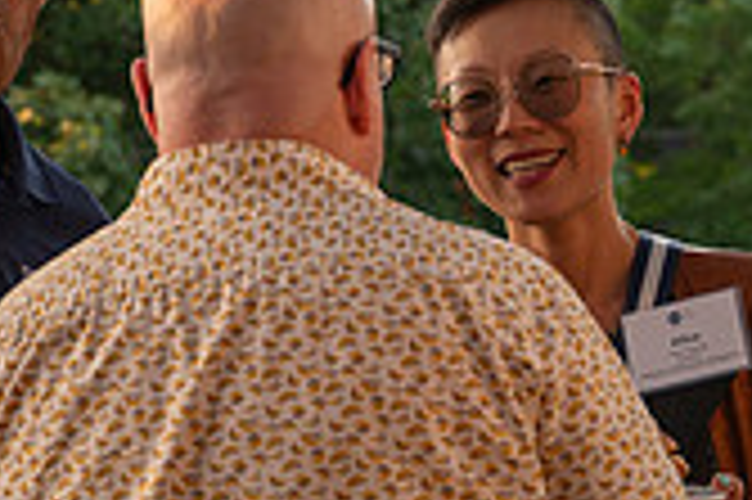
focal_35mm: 230
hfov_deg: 8.9
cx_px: 707
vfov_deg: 6.0
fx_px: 4800
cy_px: 182
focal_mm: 58
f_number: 5
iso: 400
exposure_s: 1/400
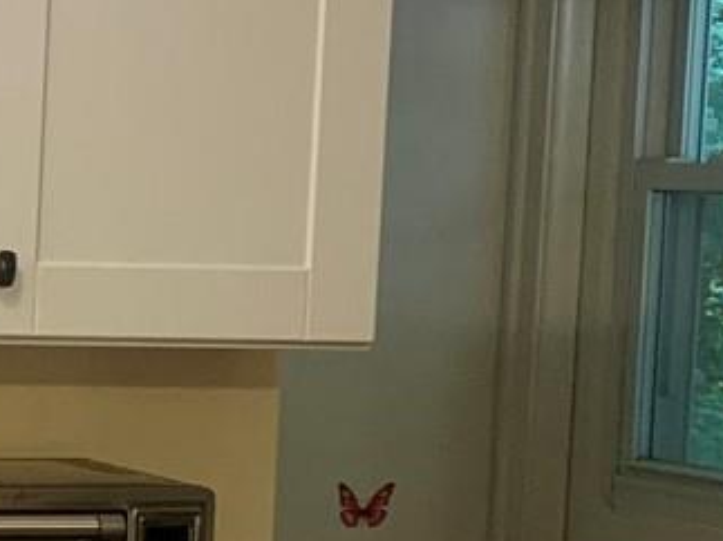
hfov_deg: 11.3
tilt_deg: -4.8
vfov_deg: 8.9
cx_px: -499
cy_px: 530
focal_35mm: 165
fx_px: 3445
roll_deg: -2.5
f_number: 1.8
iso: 100
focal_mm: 4.25
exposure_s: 1/60
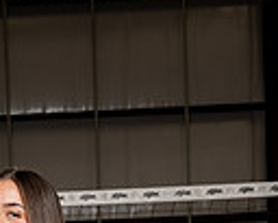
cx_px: -33
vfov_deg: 9.6
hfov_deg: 12.7
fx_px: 1220
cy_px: 476
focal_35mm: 148
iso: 100
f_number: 8
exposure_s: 1/250
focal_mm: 45
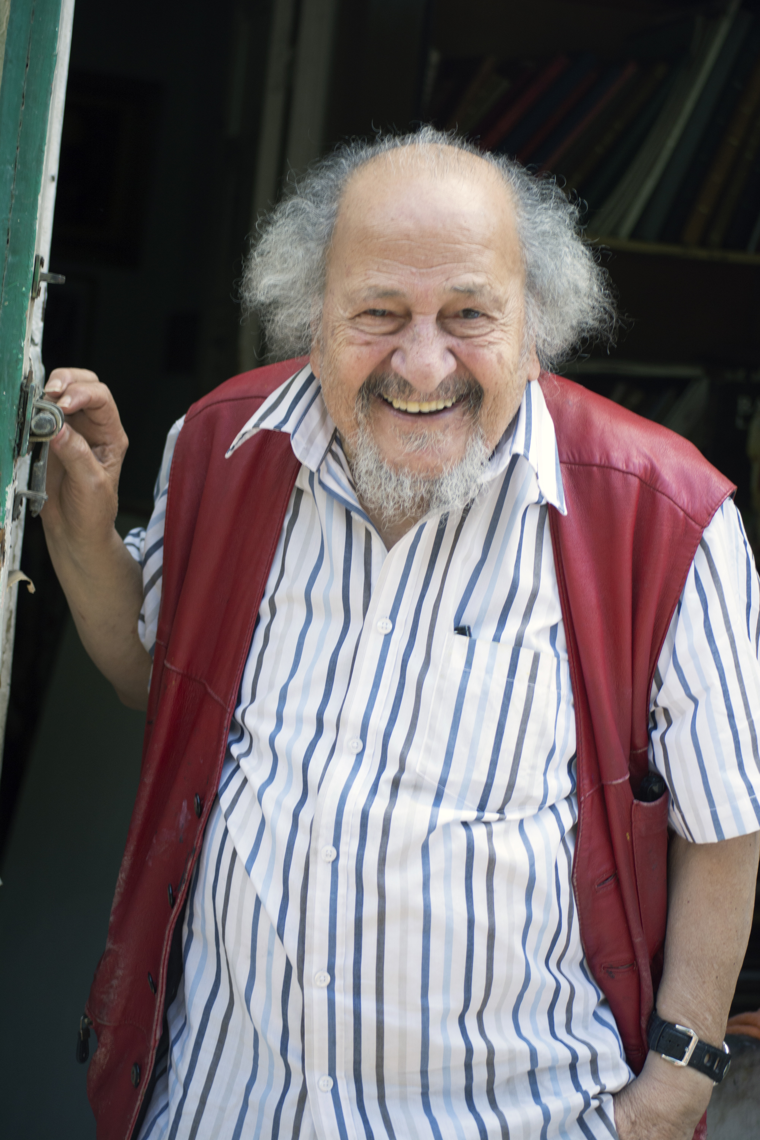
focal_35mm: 82
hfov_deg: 16.6
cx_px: 380
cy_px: 570
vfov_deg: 24.6
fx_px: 2612
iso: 320
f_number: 4
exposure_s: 1/160
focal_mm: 55
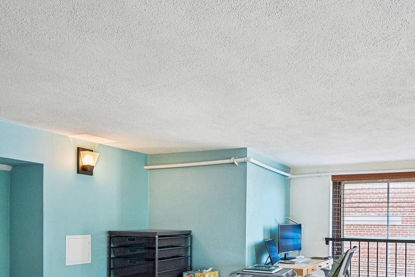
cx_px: 263
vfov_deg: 41.6
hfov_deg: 61.0
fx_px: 346
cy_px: 224
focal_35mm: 30
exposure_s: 1/25
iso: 800
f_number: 8
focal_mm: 16
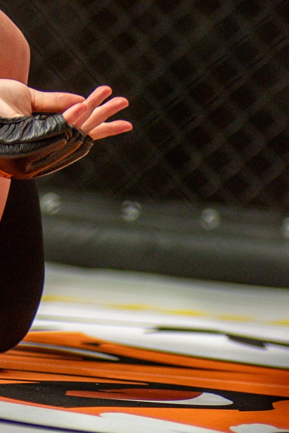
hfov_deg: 3.9
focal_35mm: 351
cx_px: -207
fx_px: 4220
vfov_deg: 5.8
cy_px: -288
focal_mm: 100
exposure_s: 1/1250
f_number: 4
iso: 2000
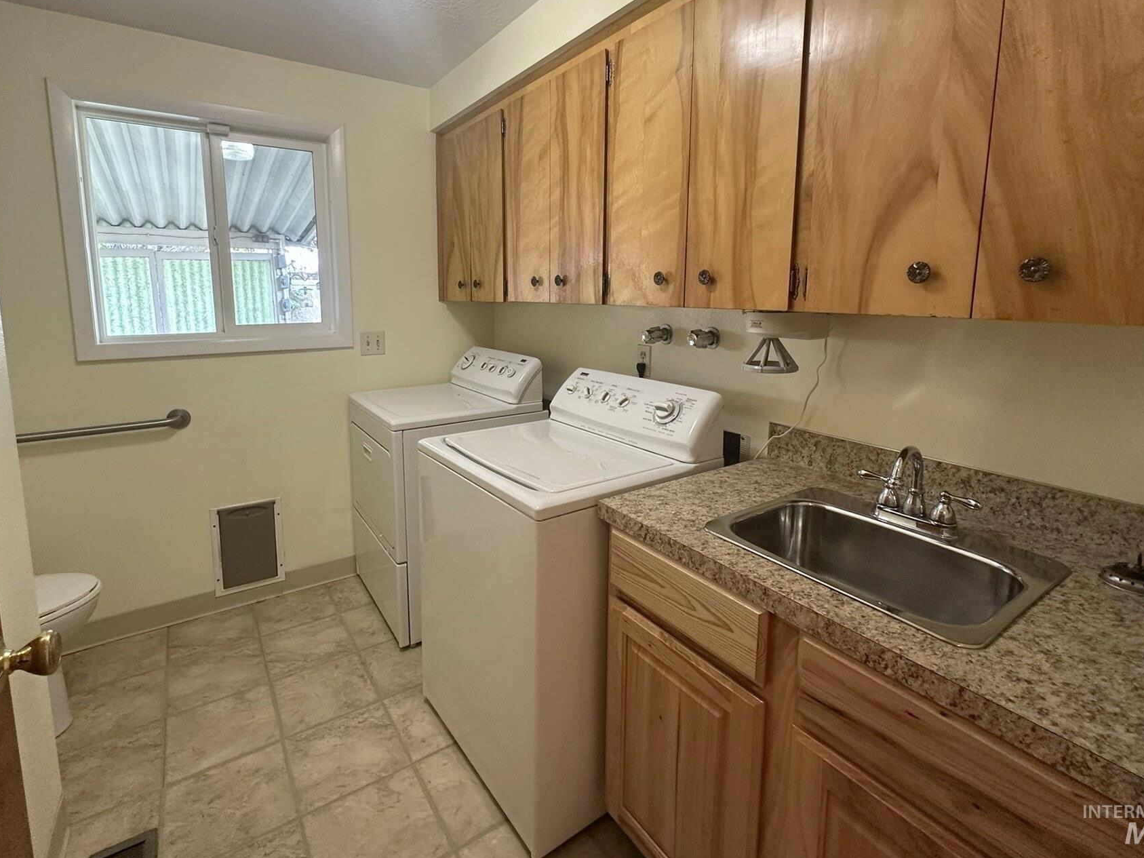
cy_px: 362
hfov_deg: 91.0
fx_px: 562
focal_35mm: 17
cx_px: 545
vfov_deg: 74.2
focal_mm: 2.22
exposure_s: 1/60
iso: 250
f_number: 2.2
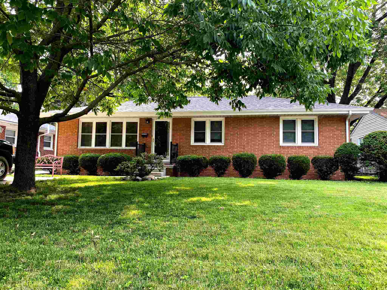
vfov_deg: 53.1
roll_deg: -1.5
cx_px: 194
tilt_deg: +3.8
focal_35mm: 26
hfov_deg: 67.3
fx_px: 291
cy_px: 145
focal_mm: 4.25
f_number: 1.8
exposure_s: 1/126
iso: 32
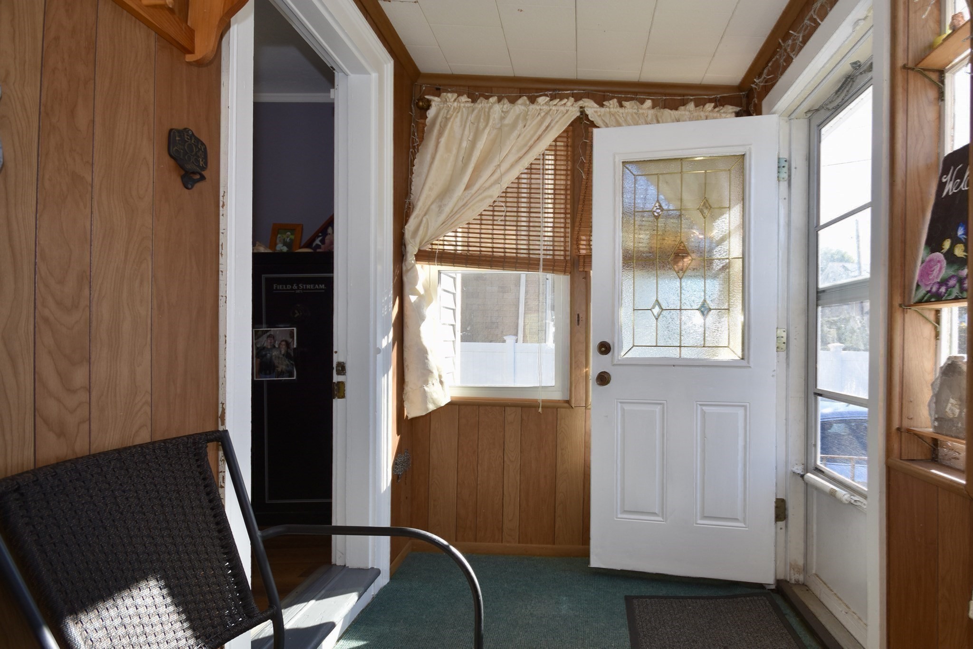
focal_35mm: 15
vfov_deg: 77.3
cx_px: 486
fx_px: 405
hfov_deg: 100.4
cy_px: 324
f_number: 5.6
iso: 200
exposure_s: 1/125
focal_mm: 10
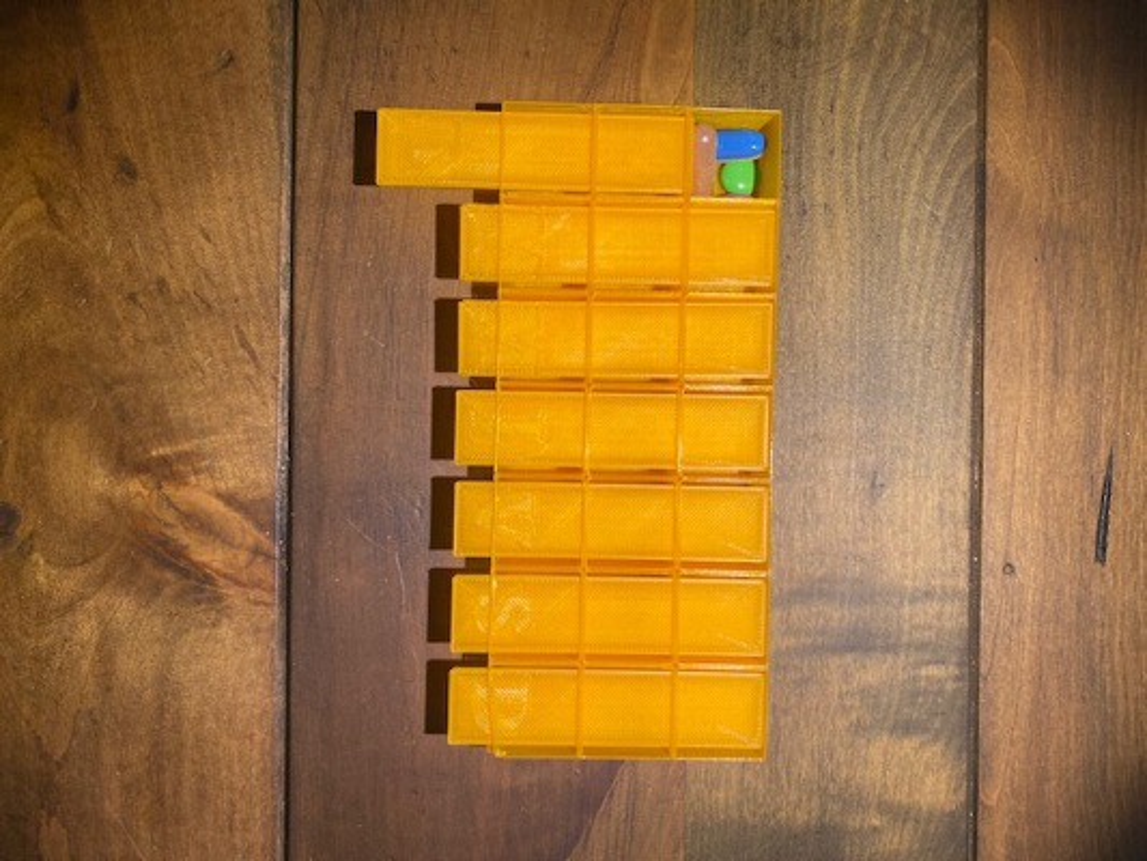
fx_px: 862
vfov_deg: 53.1
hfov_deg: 67.3
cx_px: 574
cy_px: 430
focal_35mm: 26
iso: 80
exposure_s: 1/120
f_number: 1.8
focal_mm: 4.25
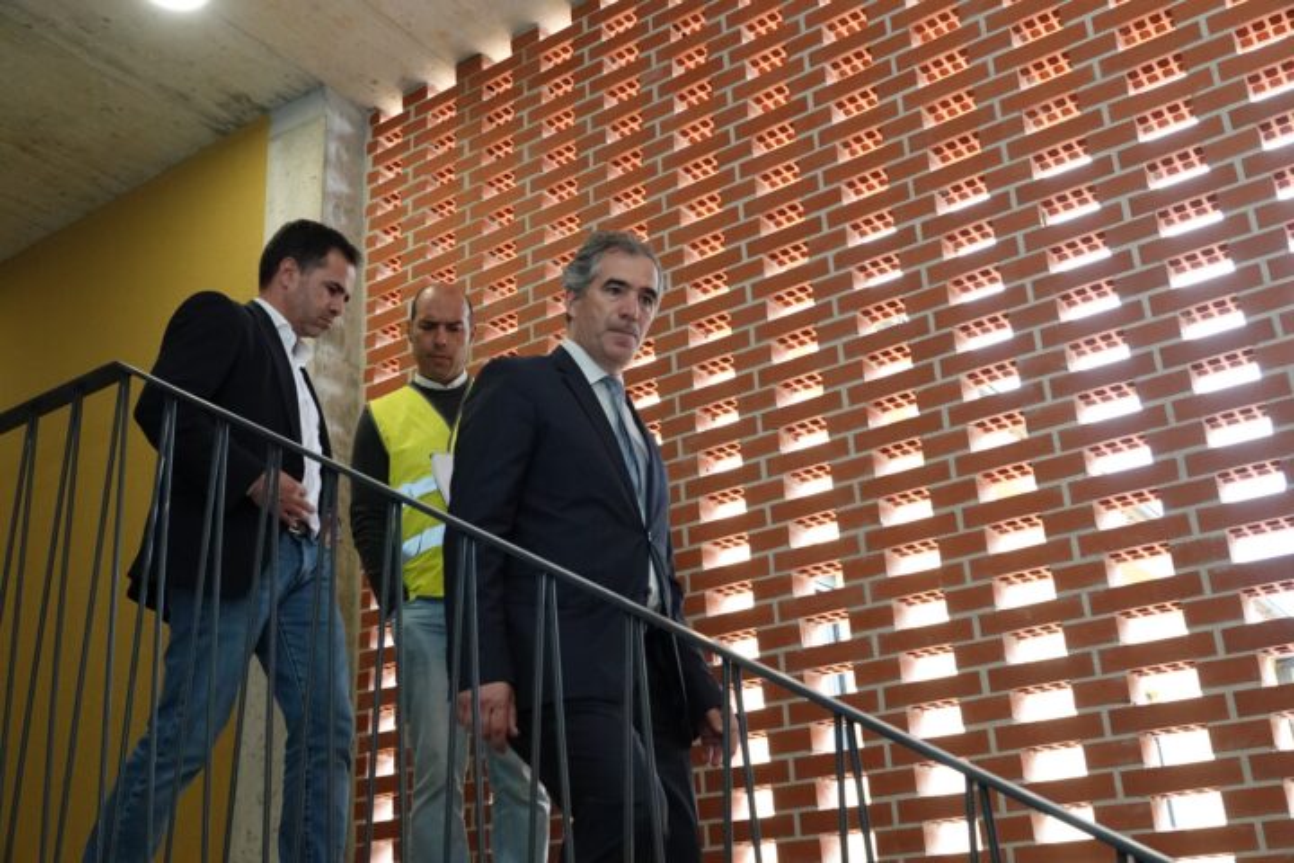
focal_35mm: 36
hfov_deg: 53.1
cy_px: 432
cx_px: 647
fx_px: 1294
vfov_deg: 36.9
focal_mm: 13.31
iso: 1250
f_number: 3.2
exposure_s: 1/250
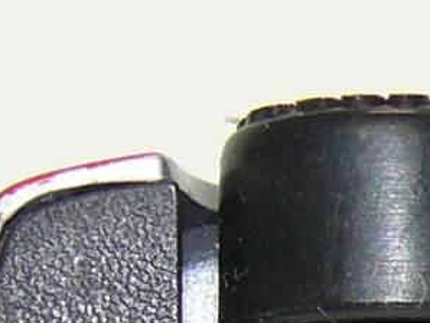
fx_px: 7472
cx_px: 987
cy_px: 572
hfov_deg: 3.3
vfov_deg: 2.5
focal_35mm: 601
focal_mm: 14.2
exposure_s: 1/30
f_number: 4
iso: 100
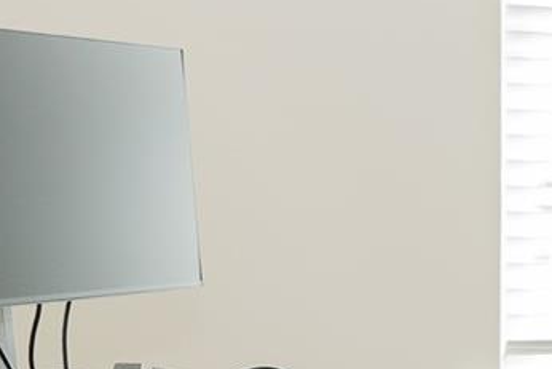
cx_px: 1034
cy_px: 339
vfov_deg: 9.6
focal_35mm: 142
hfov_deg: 12.9
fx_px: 2178
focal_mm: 24
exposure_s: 1/200
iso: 640
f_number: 3.2
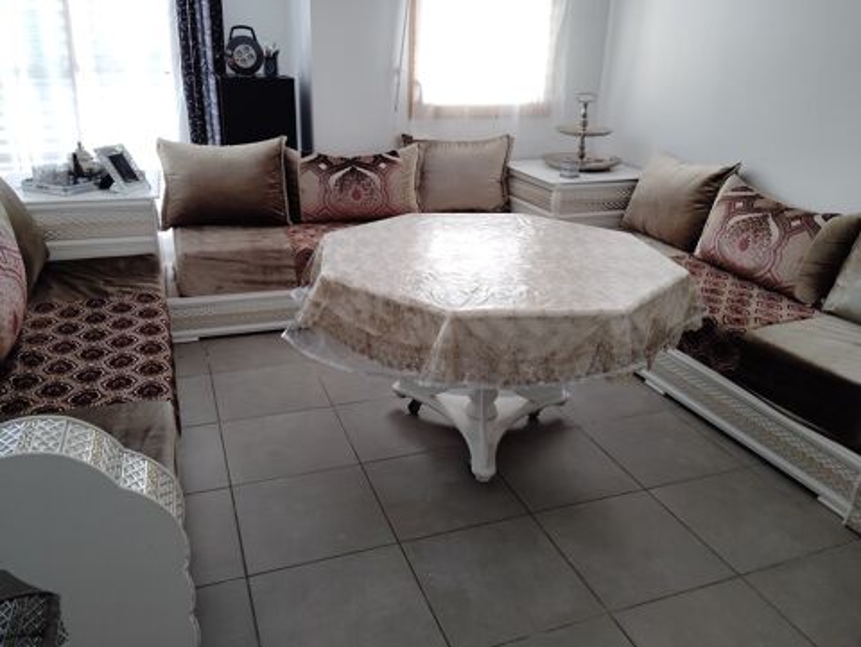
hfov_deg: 63.4
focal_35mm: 28
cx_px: 430
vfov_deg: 49.8
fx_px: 697
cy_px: 324
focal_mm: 4.22
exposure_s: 1/100
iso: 845
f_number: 1.8
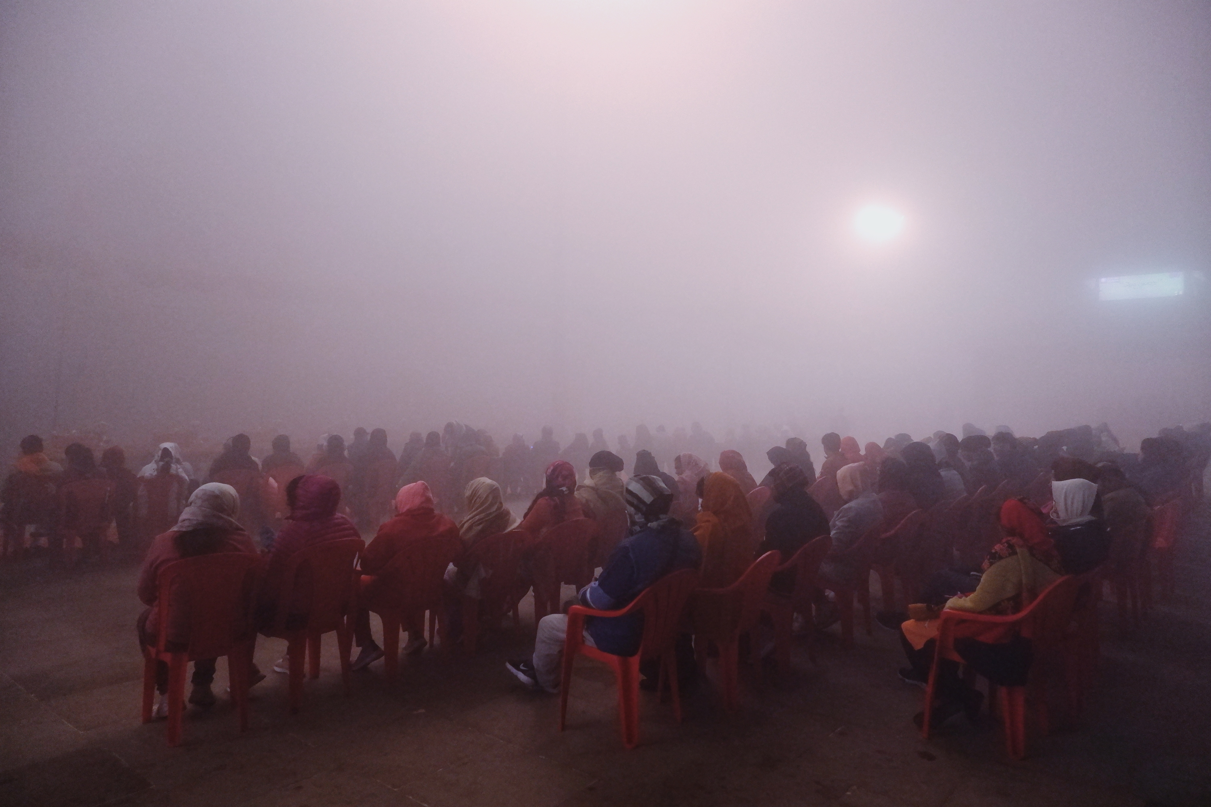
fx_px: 774
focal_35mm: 23
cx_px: 606
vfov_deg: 55.1
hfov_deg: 76.1
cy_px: 404
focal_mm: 15
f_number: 3.5
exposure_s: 1/100
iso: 3200
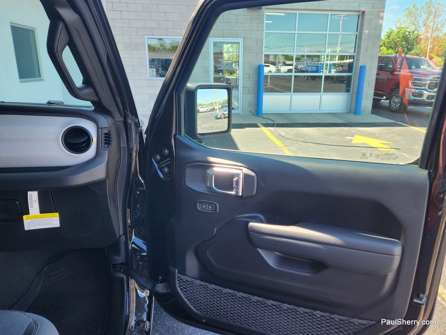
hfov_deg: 73.9
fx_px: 297
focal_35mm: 23
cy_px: 168
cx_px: 223
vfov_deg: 58.9
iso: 32
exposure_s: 1/180
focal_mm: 5.4
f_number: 1.8
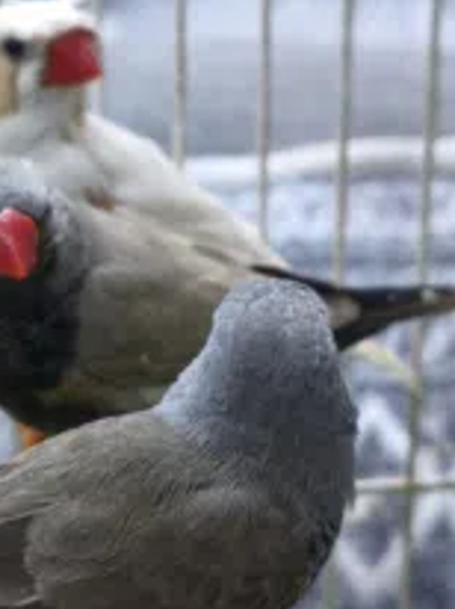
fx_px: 1774
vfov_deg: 19.5
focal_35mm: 101
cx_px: 121
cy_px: 328
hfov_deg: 14.6
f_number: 1.5
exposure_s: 1/50
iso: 640
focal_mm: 4.94
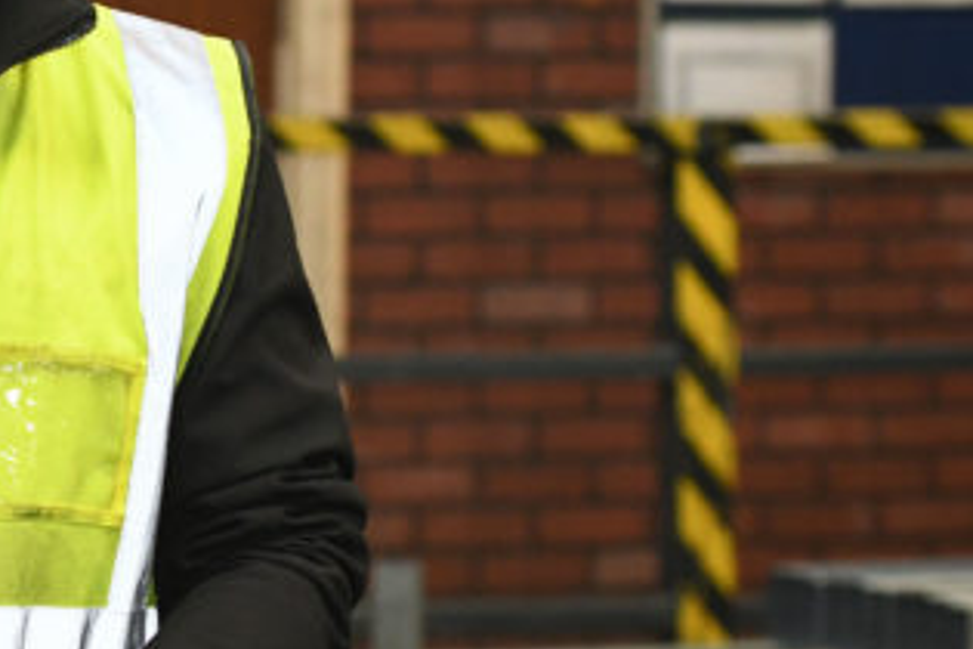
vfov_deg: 5.0
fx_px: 7459
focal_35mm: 276
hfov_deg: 7.3
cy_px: 206
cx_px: -605
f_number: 4.5
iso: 3200
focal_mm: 85
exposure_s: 1/200
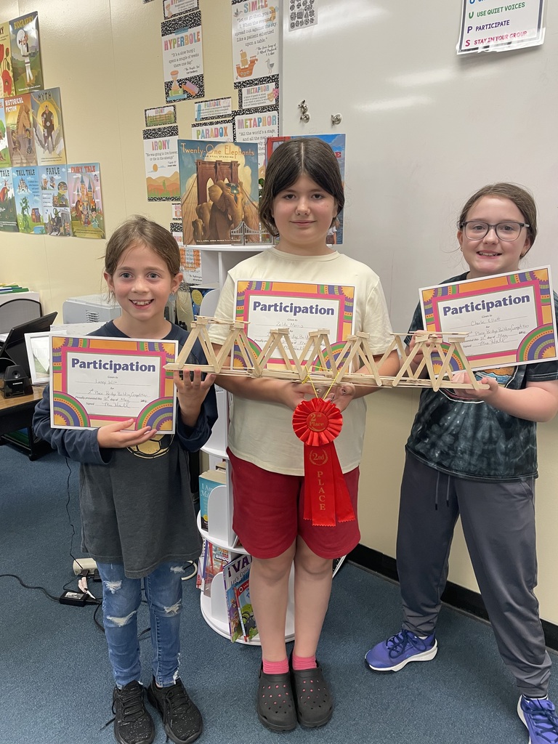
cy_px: 372
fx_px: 559
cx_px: 279
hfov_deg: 53.1
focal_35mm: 26
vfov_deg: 67.3
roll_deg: +0.1
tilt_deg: -16.6
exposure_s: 1/60
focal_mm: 4.2
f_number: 1.6
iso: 80
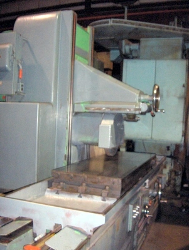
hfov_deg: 36.9
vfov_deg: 47.8
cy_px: 125
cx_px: 94
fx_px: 283
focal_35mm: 39
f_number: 2.8
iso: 100
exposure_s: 1/60
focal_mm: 8
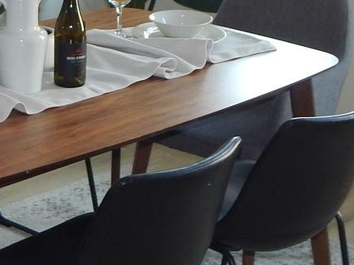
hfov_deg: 16.7
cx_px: 60
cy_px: 13
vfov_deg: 12.5
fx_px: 1196
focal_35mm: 117
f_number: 3.1
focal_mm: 4.5
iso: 180
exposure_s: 1/30
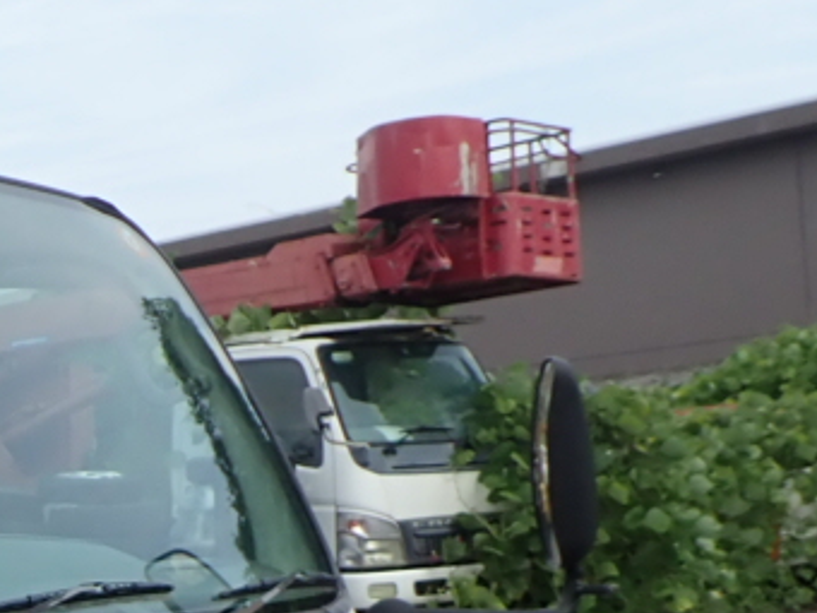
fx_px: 2219
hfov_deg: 17.1
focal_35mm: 94
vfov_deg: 15.5
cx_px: -661
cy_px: 548
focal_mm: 4.5
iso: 100
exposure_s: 1/1000
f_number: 2.8
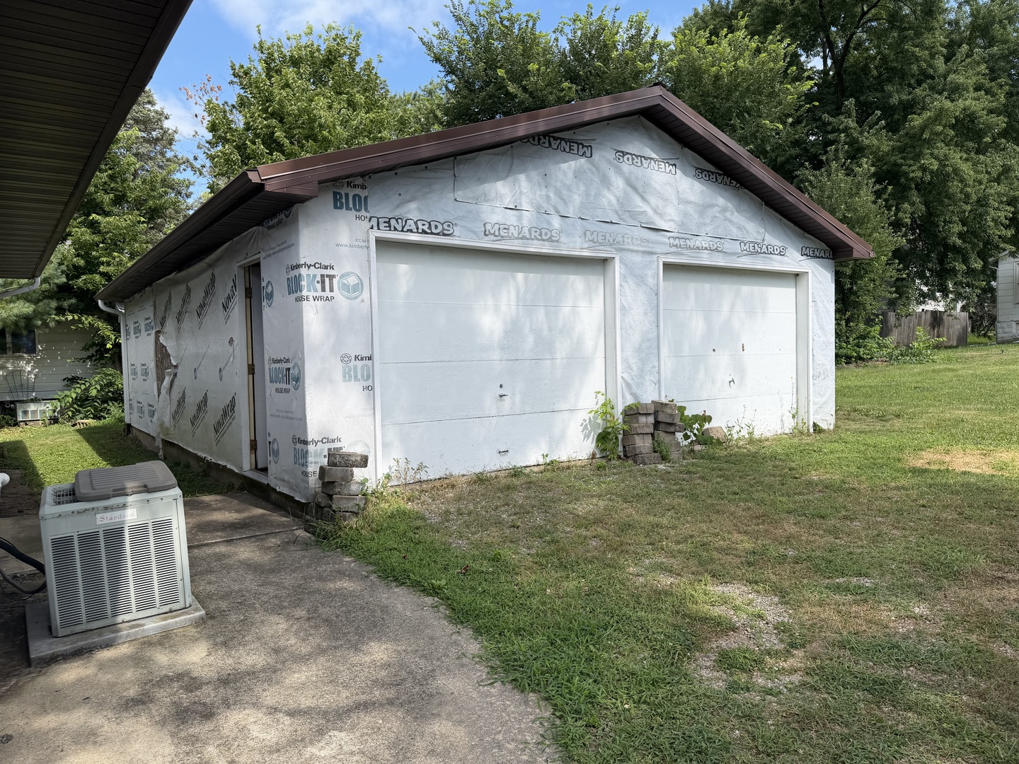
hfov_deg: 71.6
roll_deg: +2.1
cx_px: 510
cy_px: 382
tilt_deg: -1.4
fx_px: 706
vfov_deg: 56.8
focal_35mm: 24
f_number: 1.78
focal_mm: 6.76
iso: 80
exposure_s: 1/3425
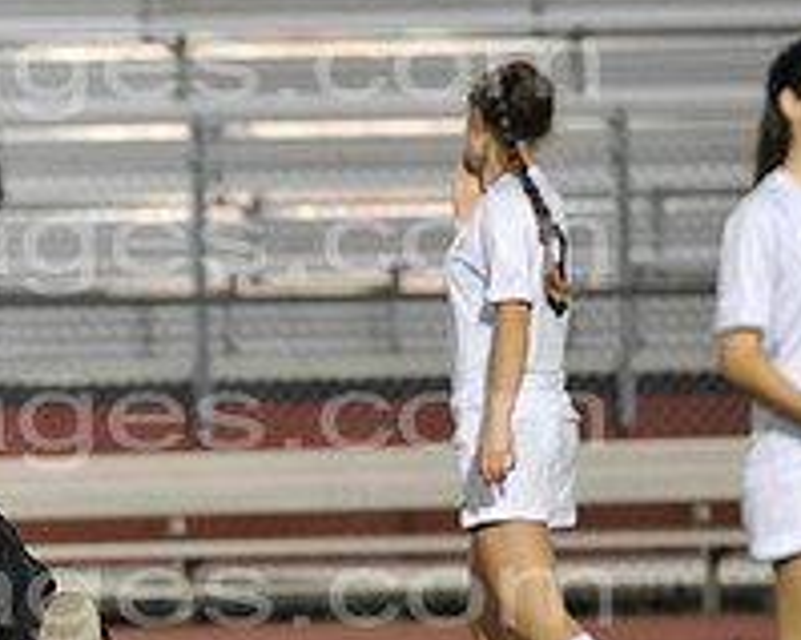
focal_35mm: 820
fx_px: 19430
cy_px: 334
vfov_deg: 1.9
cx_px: -294
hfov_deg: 2.4
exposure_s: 1/400
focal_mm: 300
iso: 5000
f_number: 3.2
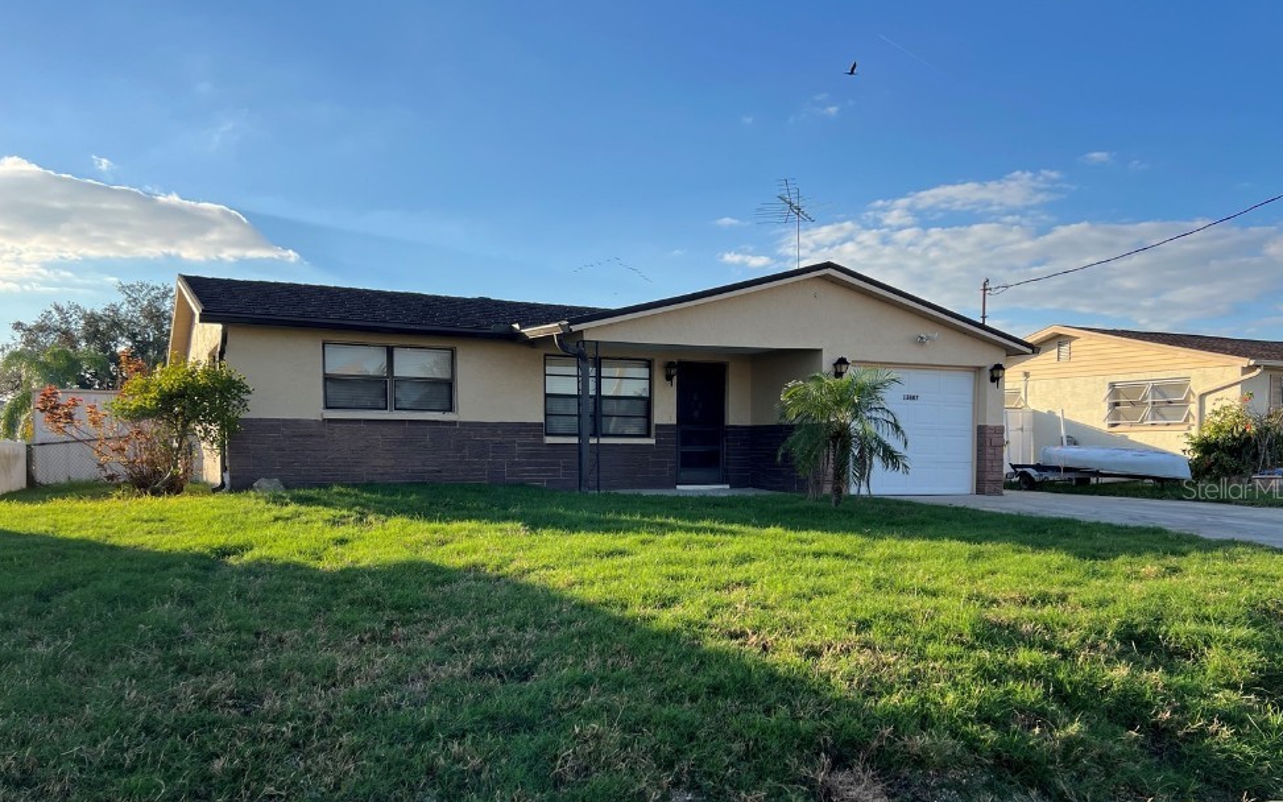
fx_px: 1014
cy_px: 488
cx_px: 632
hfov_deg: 64.6
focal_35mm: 29
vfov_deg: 42.9
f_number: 1.5
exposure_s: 1/2571
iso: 50
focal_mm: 5.7
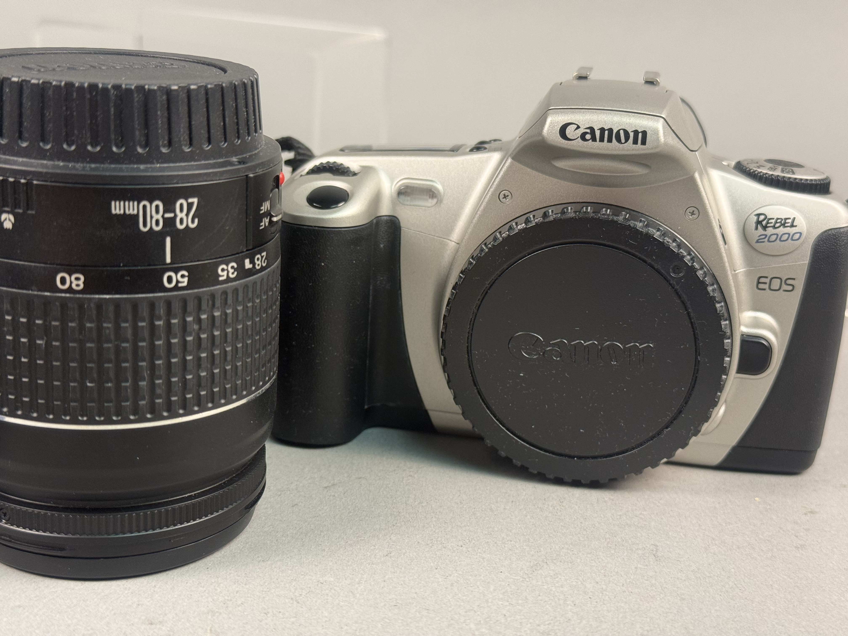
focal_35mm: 48
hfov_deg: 39.7
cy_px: 318
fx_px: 1176
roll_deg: -3.5
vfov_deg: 30.3
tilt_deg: -18.1
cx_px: 424
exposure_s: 1/60
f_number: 1.78
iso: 80
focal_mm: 6.76
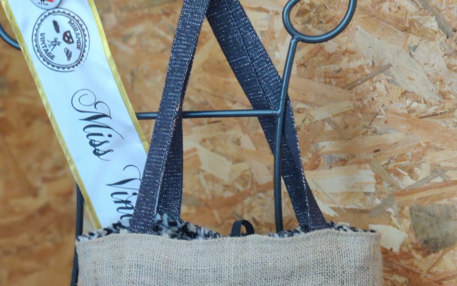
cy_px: 256
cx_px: 229
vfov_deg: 12.4
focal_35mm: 105
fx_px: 1308
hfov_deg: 19.8
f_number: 2.44
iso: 800
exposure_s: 1/50
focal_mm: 6.95
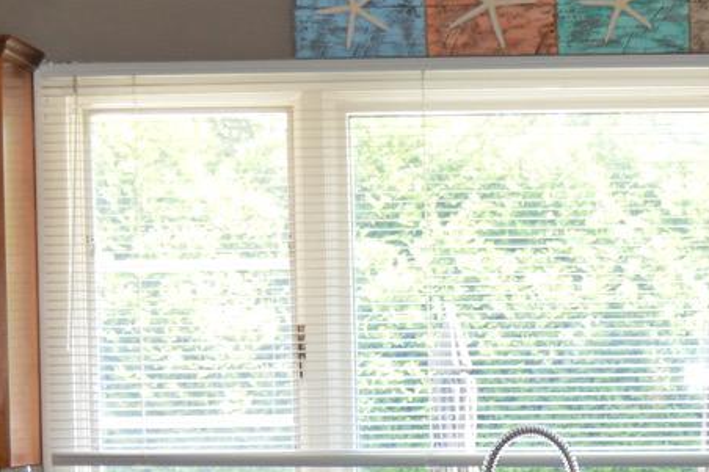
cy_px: 663
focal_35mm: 163
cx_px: 722
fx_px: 3209
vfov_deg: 8.3
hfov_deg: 12.4
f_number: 4
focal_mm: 24
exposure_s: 1/80
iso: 400
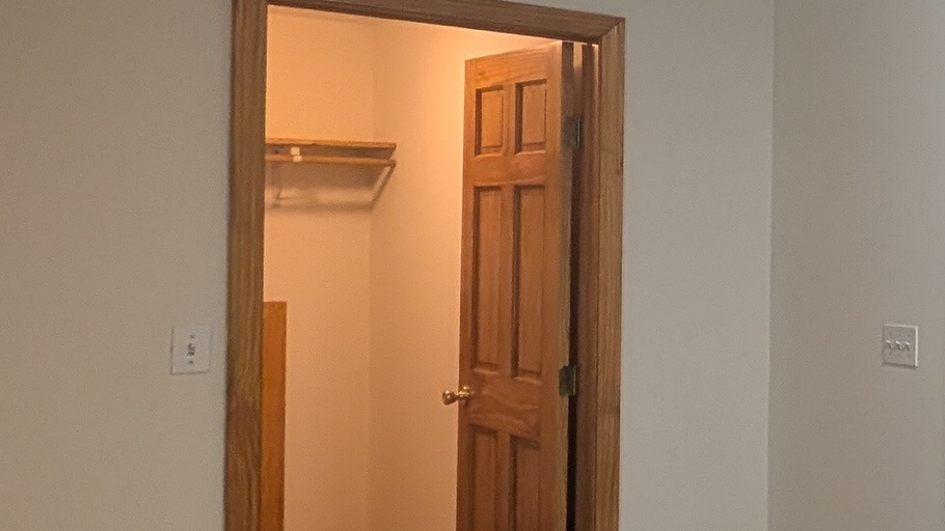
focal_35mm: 44
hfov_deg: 32.8
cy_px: 220
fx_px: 1103
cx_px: 1264
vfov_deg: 27.1
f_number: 1.7
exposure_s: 1/60
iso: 131
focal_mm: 2.02
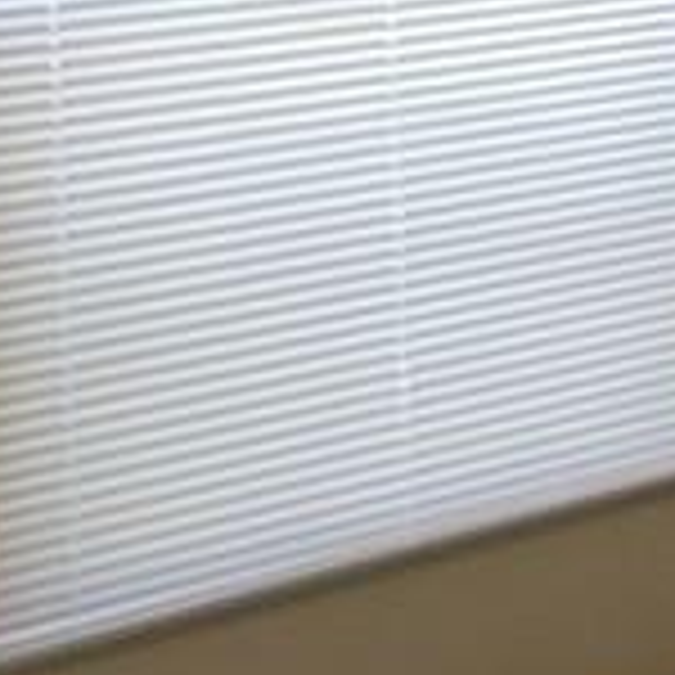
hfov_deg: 10.0
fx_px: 3464
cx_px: 1521
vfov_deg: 11.0
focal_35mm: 157
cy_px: -4
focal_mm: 5.4
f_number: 1.8
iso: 64
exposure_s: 1/60
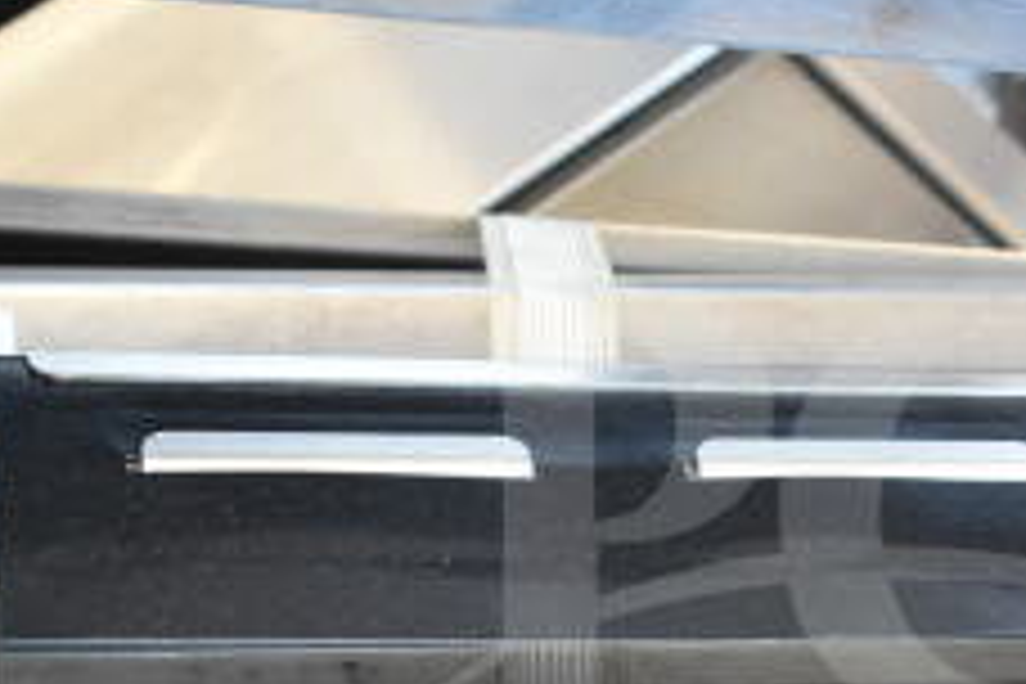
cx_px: 886
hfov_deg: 18.6
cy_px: 641
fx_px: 3087
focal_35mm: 108
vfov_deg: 12.5
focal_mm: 27
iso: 1600
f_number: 4
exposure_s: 1/60
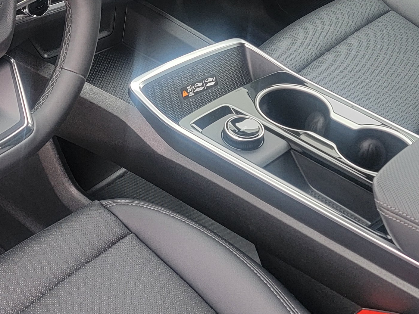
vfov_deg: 21.2
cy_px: 89
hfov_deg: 26.9
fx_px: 835
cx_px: 18
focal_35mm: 69
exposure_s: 1/120
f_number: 1.8
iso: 200
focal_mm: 6.7
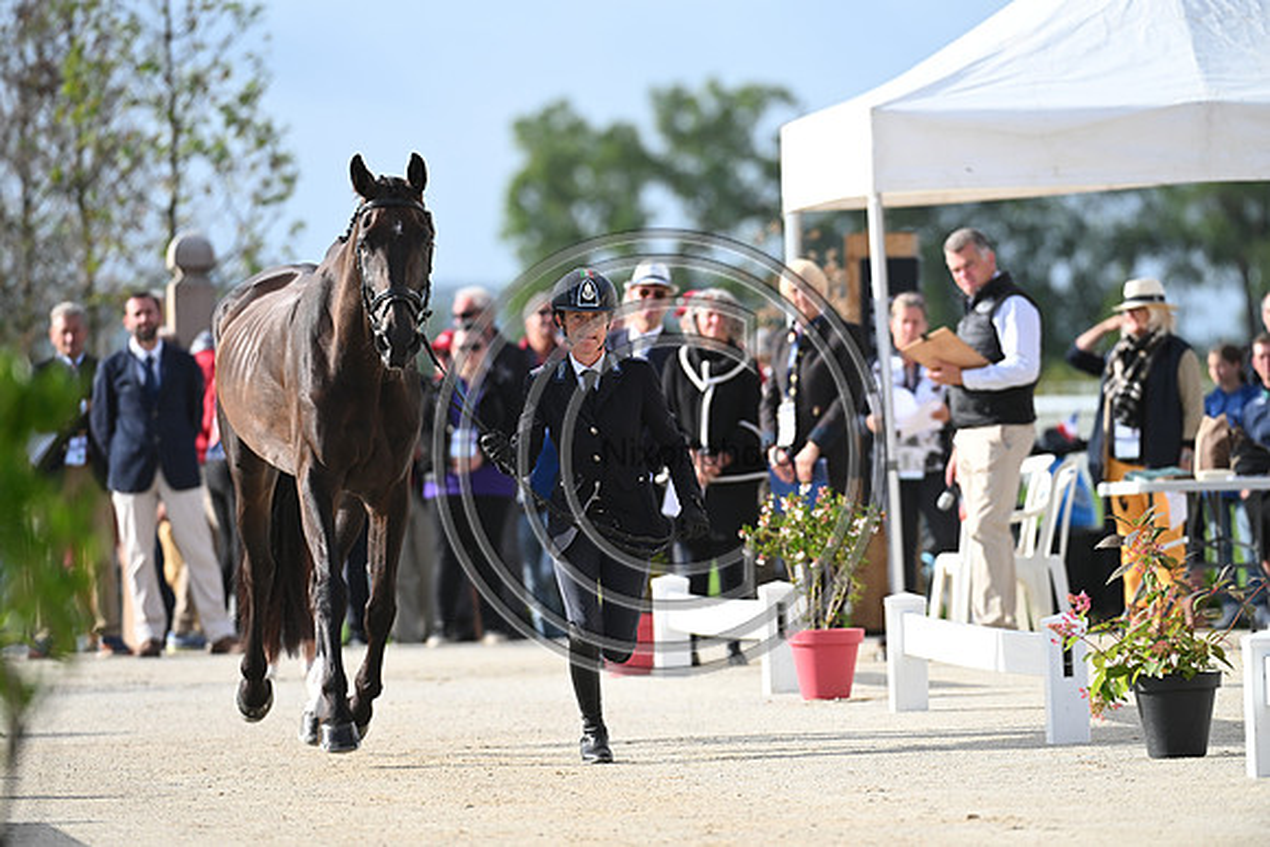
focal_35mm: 350
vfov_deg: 3.9
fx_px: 12350
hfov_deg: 5.9
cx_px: 635
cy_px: 424
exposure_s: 1/1600
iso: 560
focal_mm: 350
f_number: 5
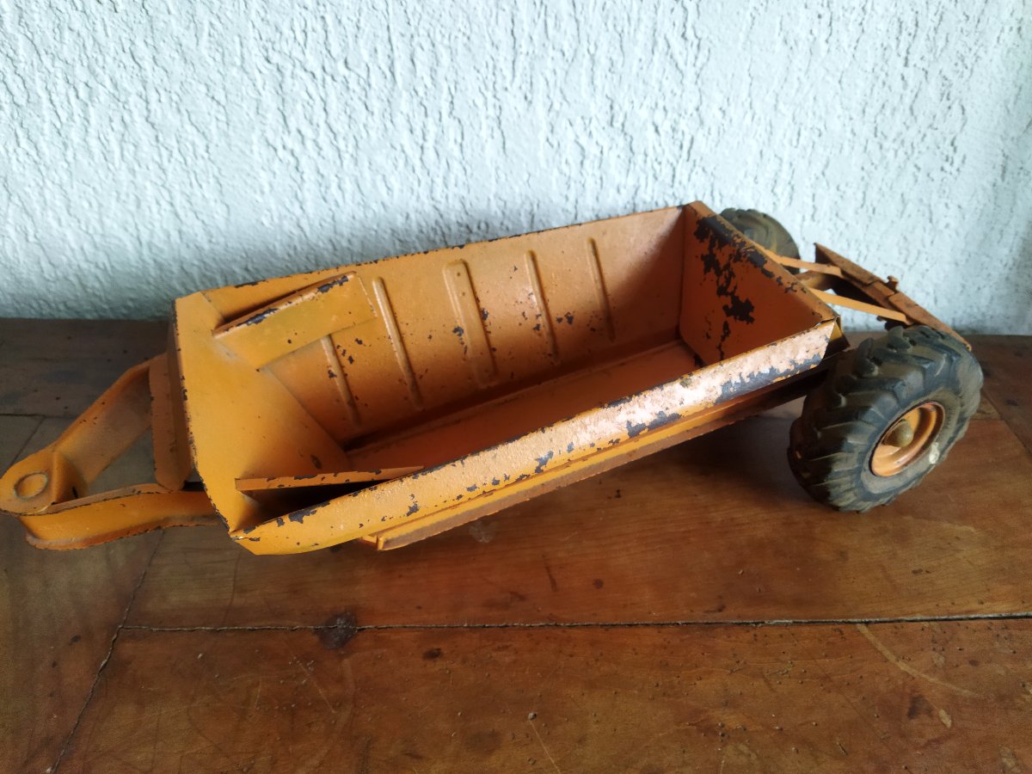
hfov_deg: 65.3
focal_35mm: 27
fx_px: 805
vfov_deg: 51.4
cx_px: 516
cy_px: 387
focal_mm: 4.71
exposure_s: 1/50
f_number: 1.79
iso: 488
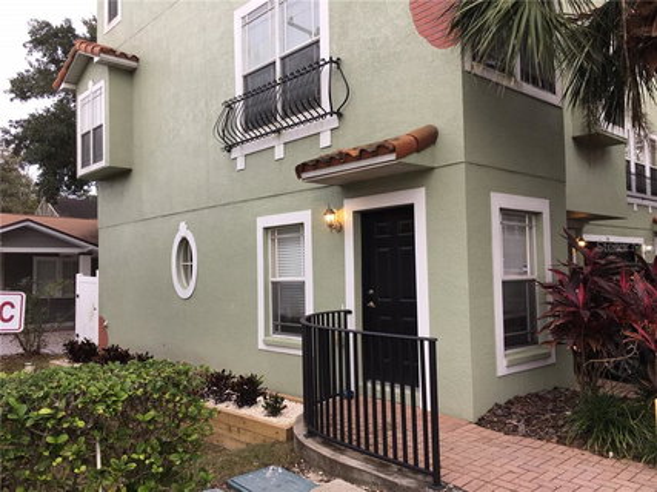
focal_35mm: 29
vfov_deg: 48.2
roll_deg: +1.3
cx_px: 328
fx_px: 550
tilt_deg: +3.6
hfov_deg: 61.7
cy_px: 246
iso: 25
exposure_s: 1/40
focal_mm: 4.15
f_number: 2.2
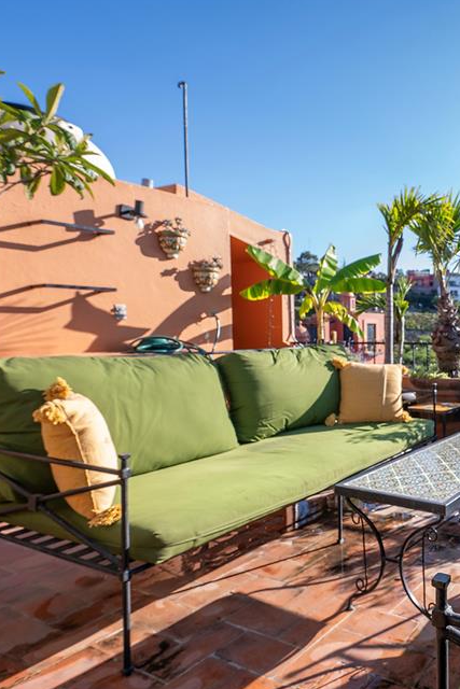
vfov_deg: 73.7
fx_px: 460
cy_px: 354
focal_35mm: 24
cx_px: 489
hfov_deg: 43.2
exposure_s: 1/200
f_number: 8
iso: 320
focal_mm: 15
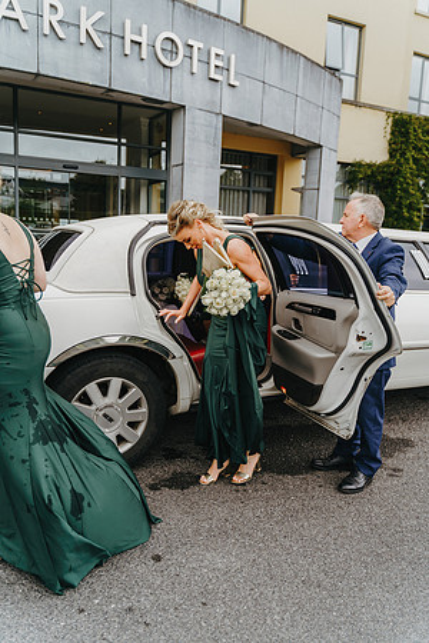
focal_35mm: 28
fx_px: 500
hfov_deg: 46.4
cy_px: 322
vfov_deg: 65.5
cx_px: 214
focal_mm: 28
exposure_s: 1/320
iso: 125
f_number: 2.8
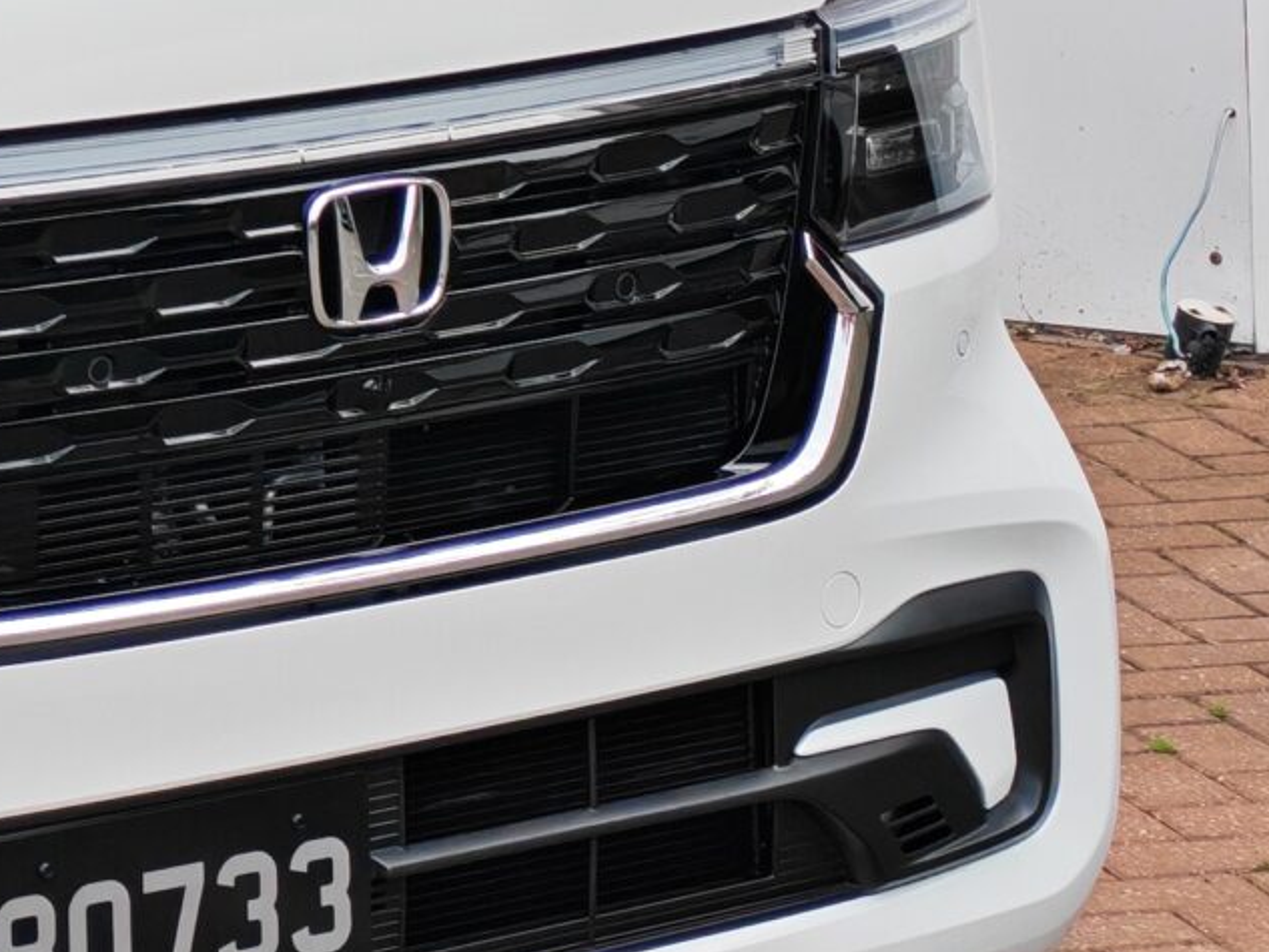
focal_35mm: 194
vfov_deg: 7.6
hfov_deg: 9.9
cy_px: -84
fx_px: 7113
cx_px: -511
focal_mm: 6.12
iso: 50
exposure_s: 1/480
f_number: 1.9
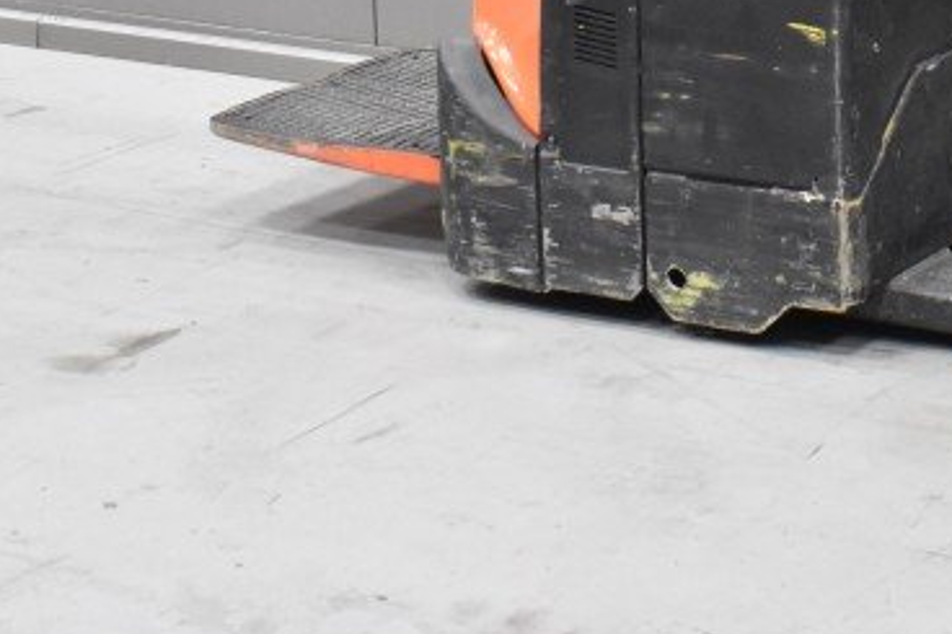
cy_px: -323
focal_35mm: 113
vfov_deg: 11.6
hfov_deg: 17.5
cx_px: 1050
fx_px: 2977
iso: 1600
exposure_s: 1/25
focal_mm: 23
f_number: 5.6
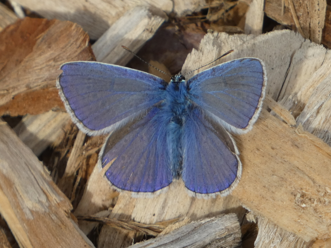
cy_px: 124
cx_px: 166
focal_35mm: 800
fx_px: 7651
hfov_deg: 2.5
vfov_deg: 1.9
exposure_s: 1/200
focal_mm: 143.4
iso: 80
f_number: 5.6
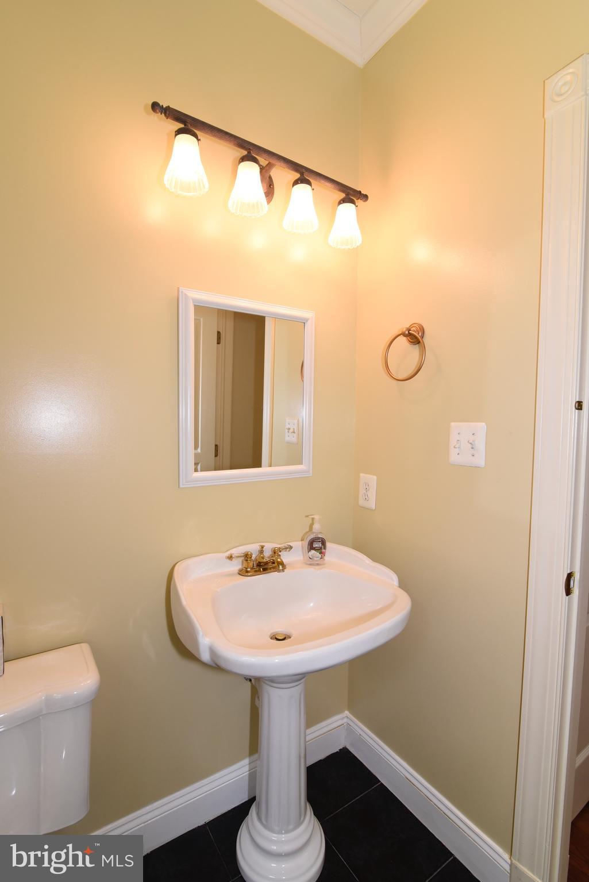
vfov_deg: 96.7
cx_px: 294
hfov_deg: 73.8
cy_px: 441
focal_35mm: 16
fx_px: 392
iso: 1600
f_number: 8
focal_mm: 16
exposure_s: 1/125
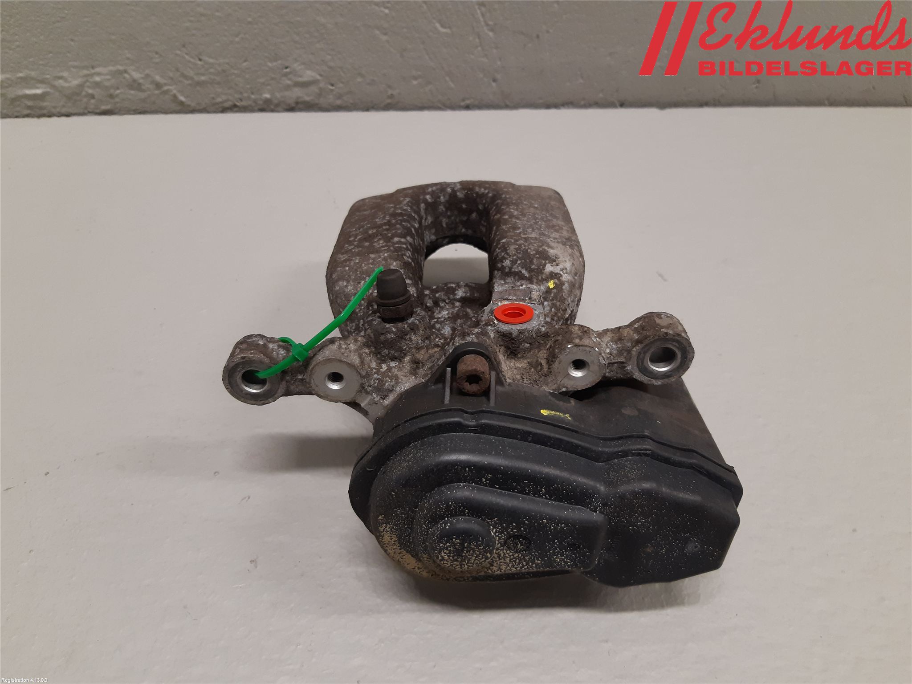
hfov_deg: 67.3
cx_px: 456
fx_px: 685
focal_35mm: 26
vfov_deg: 53.1
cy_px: 342
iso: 125
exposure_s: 1/50
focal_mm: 3.93
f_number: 1.7
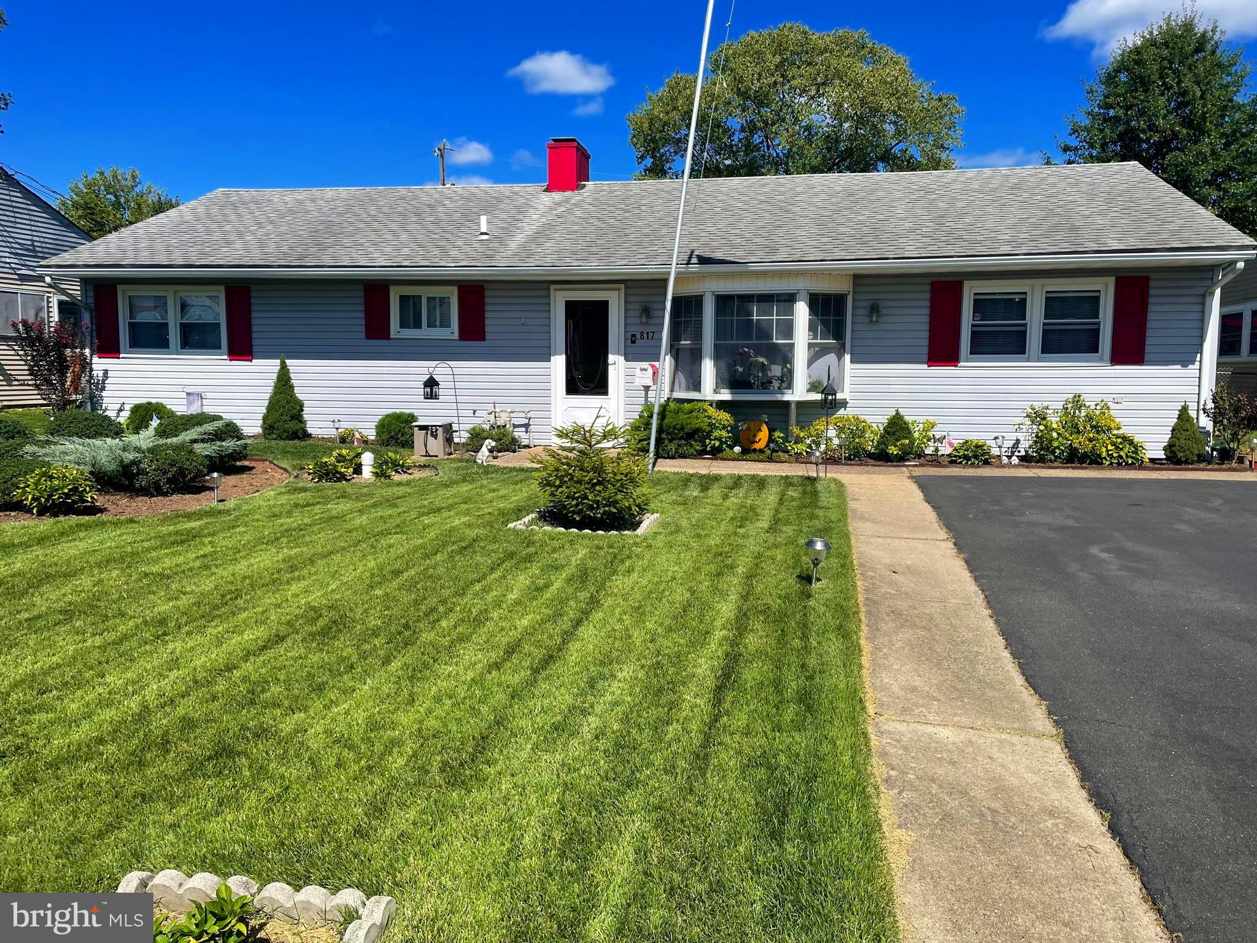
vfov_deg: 53.1
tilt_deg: -5.5
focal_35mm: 26
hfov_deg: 67.3
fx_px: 944
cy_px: 472
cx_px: 628
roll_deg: -0.3
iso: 32
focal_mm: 4.2
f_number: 1.6
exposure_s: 1/4132
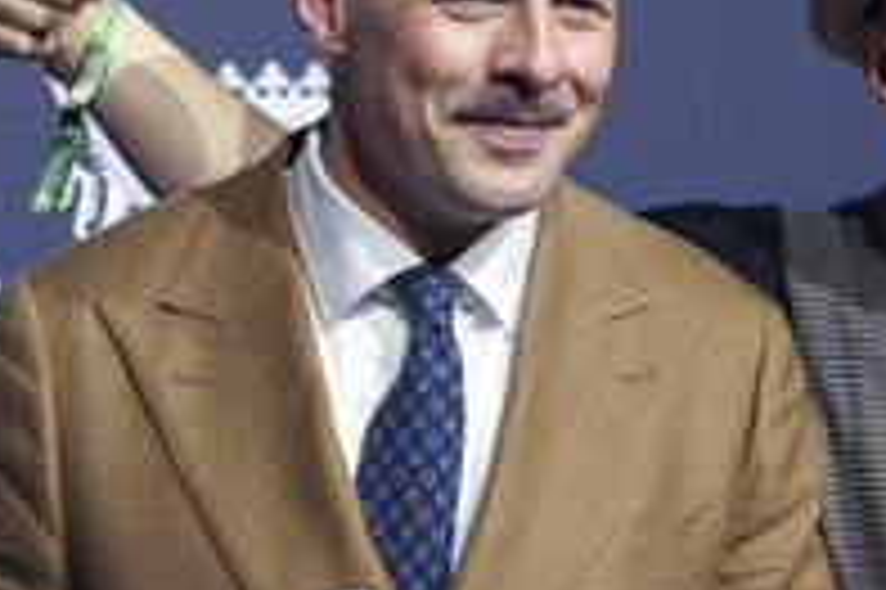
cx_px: 942
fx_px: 3934
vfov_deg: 8.6
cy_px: 203
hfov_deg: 12.6
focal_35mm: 160
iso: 800
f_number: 3.5
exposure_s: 1/250
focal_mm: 70
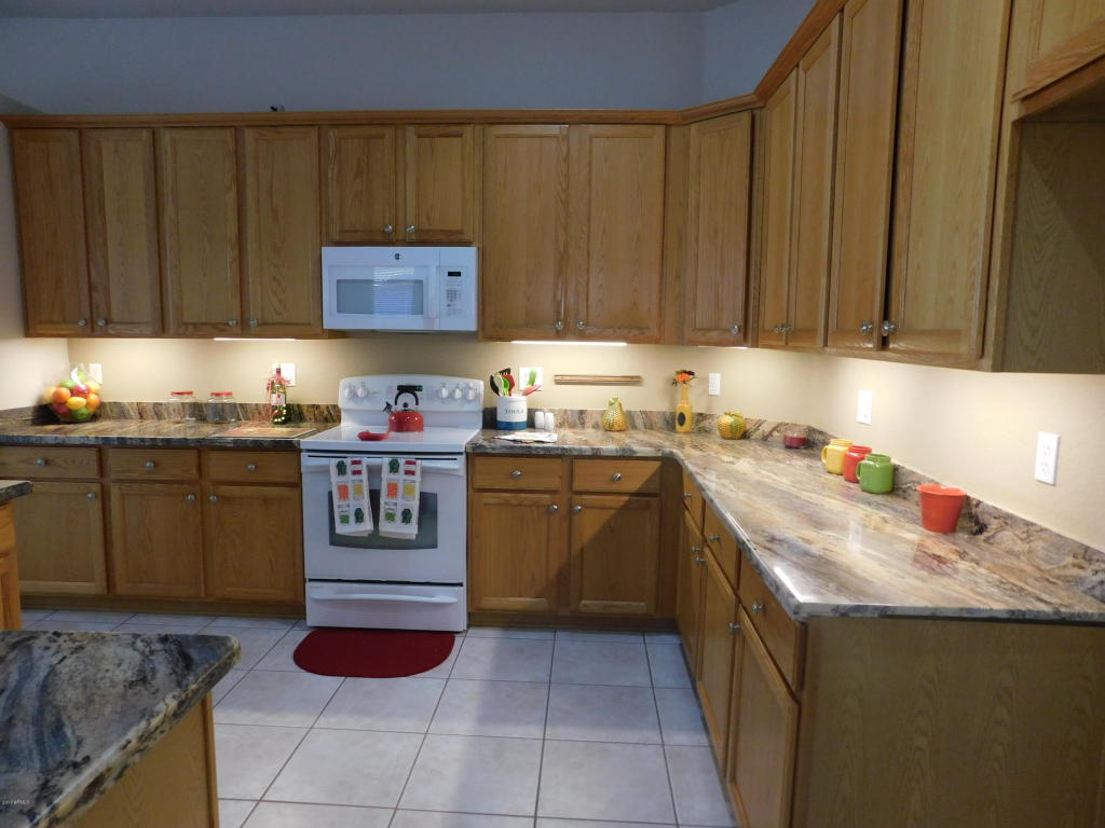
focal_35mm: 23
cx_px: 552
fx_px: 734
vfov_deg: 58.9
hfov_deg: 73.9
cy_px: 414
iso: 200
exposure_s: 1/30
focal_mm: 4
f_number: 3
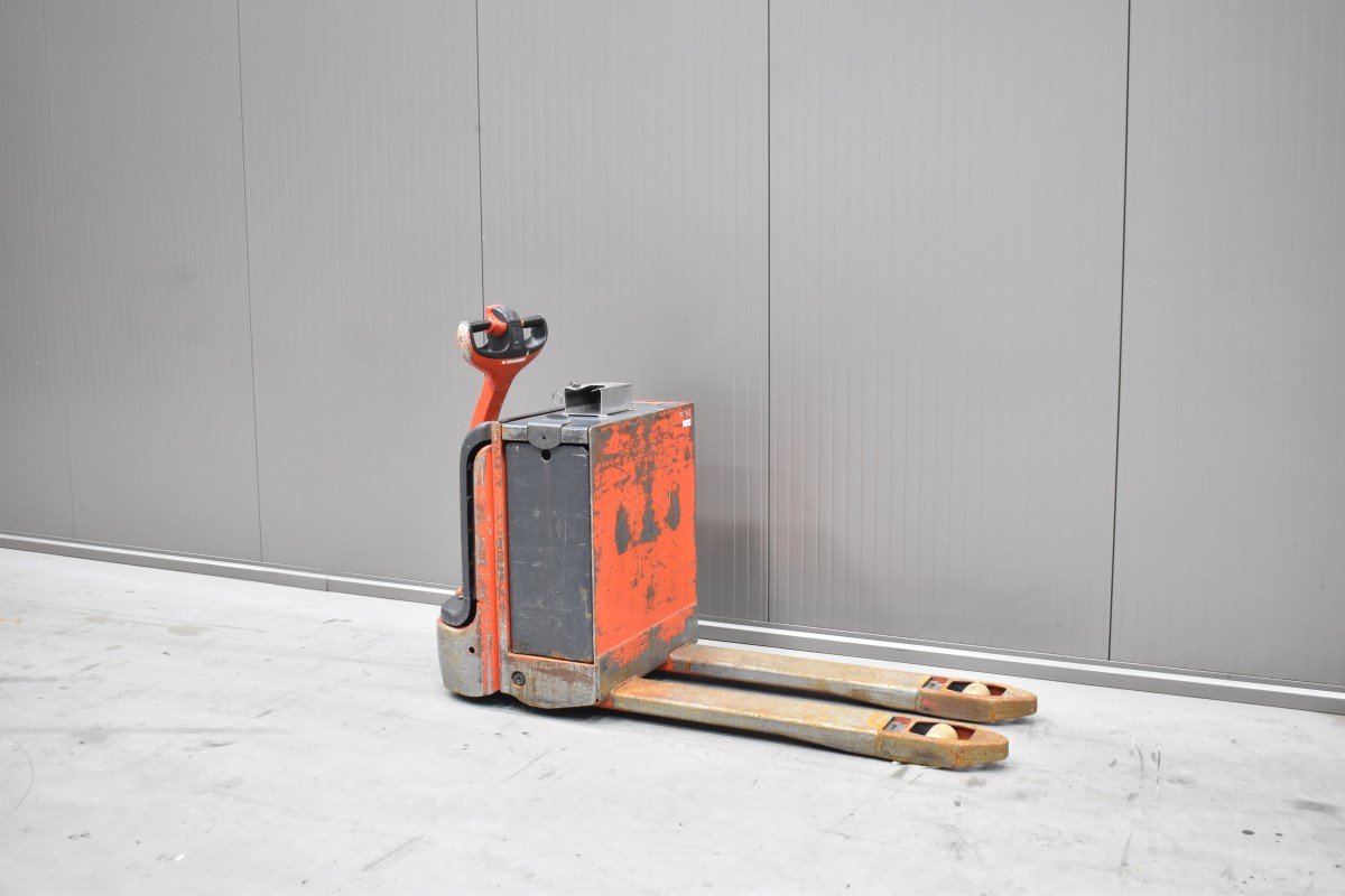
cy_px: 448
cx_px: 672
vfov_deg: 36.9
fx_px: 1345
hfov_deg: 53.1
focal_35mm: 36
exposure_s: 1/40
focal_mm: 24
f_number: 4.5
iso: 1600
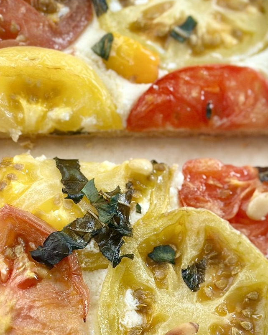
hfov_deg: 13.2
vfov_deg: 16.4
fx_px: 1160
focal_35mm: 117
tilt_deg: -63.5
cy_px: 212
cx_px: 169
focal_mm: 6.86
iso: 64
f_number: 1.78
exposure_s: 1/139
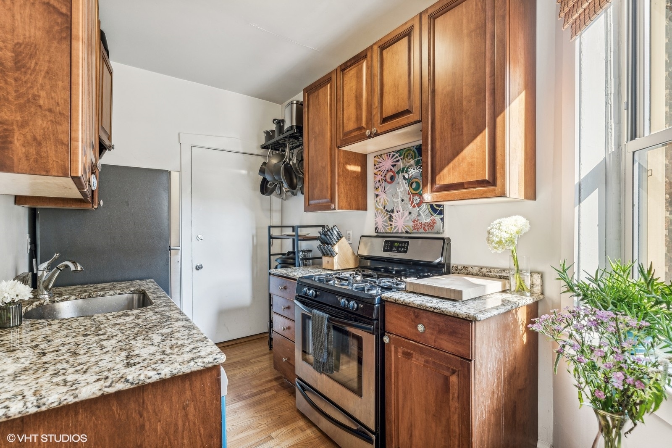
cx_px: 336
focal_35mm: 16
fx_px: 299
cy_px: 224
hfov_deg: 96.7
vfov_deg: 73.7
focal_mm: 16
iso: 320
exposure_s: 1/20
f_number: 8
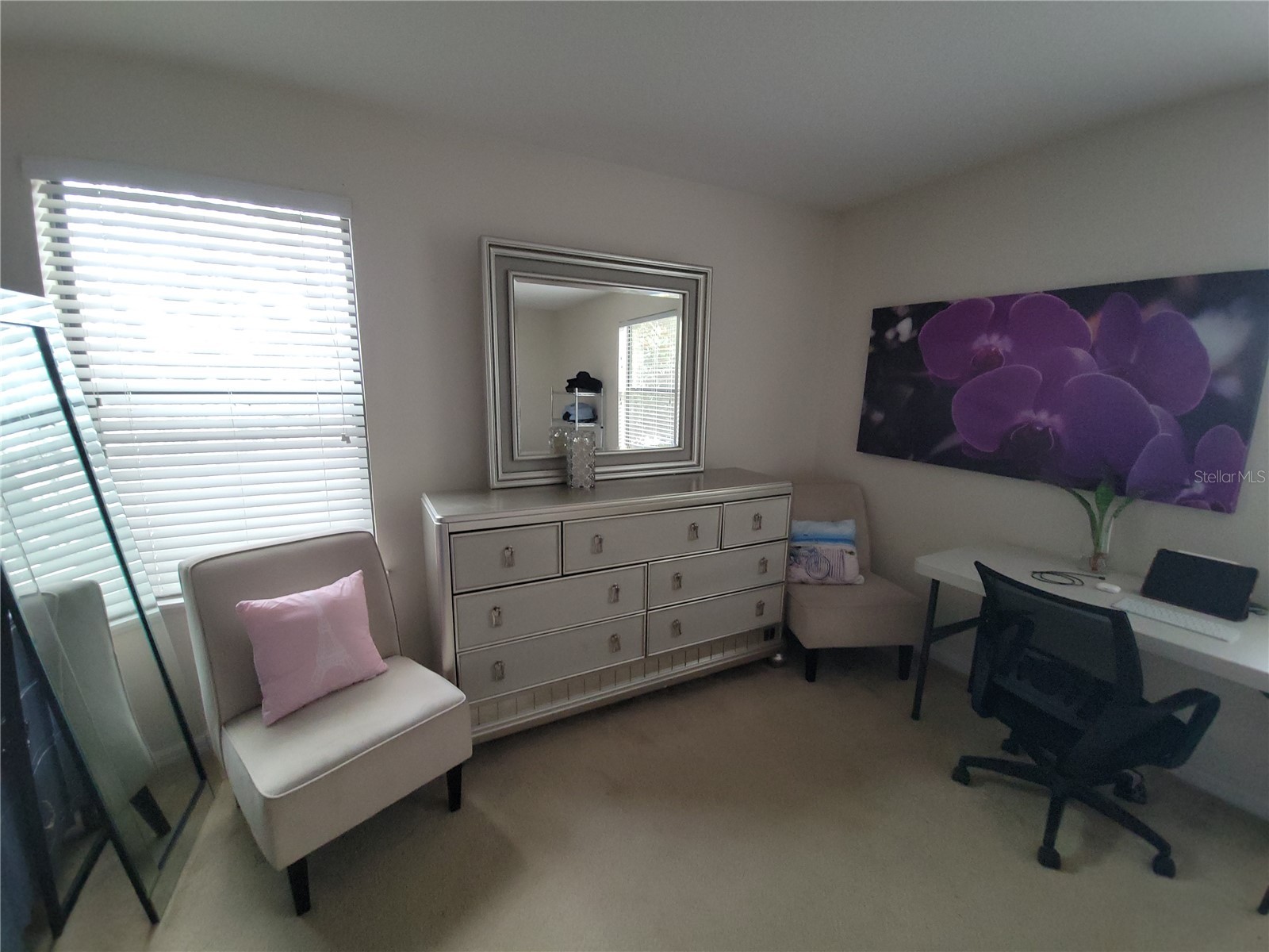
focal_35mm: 13
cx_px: 634
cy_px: 476
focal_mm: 2.2
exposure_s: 1/60
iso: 250
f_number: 2.2
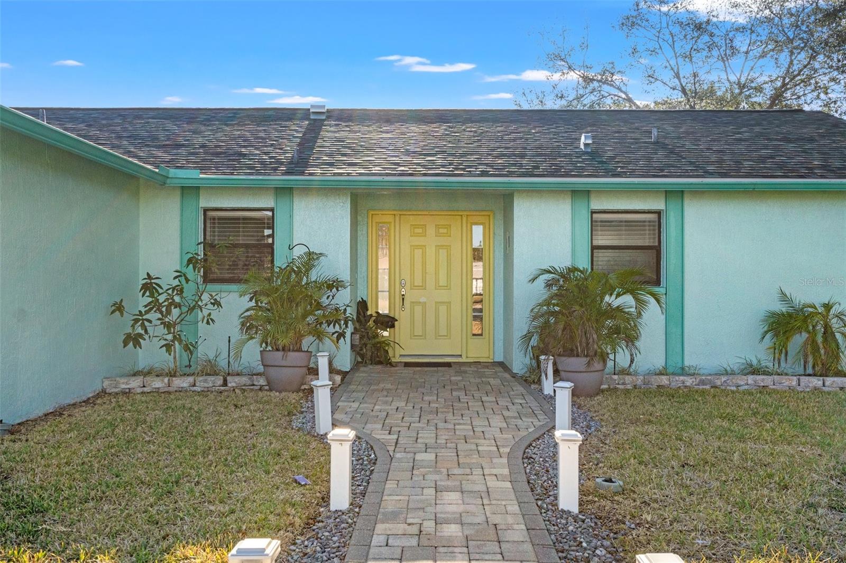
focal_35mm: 30
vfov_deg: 43.6
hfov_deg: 61.9
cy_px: 282
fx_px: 705
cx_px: 423
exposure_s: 1/500
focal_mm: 20
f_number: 8
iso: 400
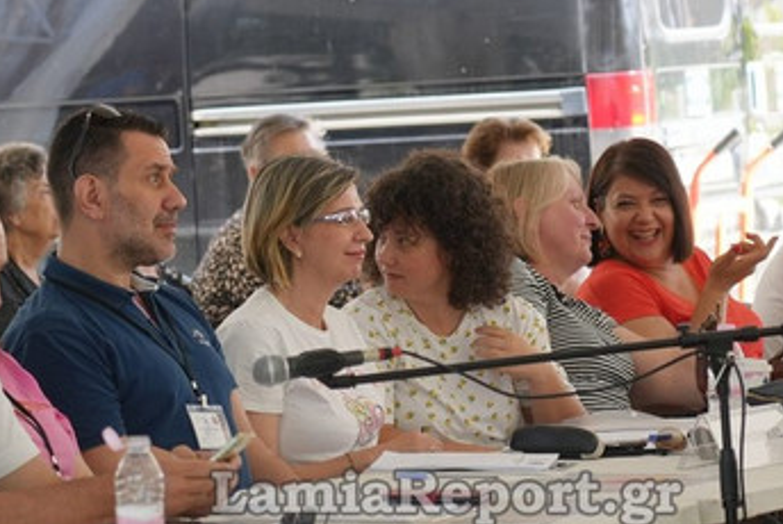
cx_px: 446
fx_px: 6356
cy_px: 231
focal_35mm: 292
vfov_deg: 4.7
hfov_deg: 7.0
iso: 320
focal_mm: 105
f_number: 4
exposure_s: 1/160
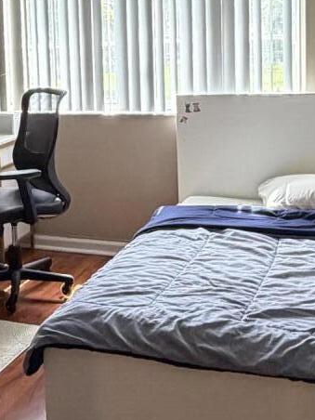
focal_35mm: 62
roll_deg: +2.4
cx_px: 20
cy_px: 120
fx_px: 752
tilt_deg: -5.7
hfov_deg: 22.9
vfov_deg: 30.8
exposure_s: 1/120
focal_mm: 2.22
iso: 250
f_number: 2.2
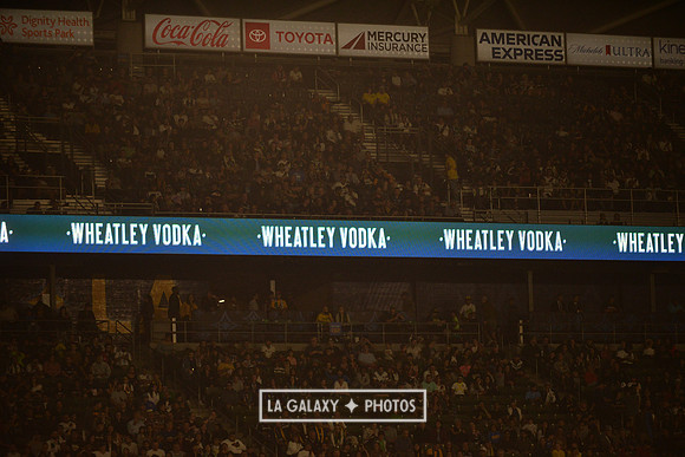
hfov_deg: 10.3
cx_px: 342
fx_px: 3806
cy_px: 228
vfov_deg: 6.9
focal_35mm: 200
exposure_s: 1/3200
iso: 1600
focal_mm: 200
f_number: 2.8
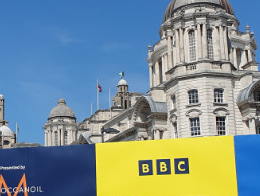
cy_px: 132
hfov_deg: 24.0
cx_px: 84
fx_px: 609
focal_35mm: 81
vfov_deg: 18.2
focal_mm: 4.3
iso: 50
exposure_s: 1/2528
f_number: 2.4
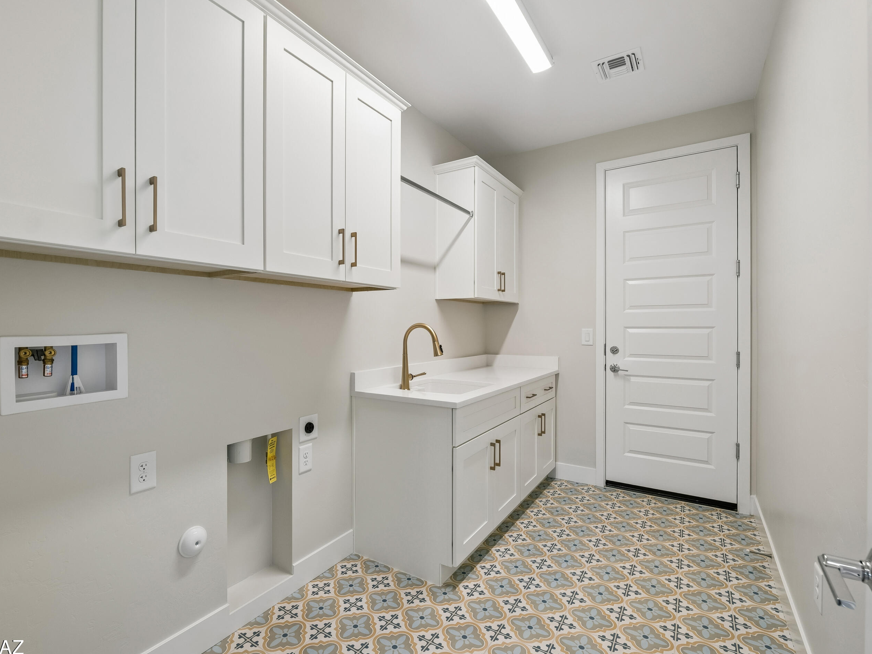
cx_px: 401
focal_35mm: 16
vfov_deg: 78.1
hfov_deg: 94.3
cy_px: 334
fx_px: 403
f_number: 8
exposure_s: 1/25
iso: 400
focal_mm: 14
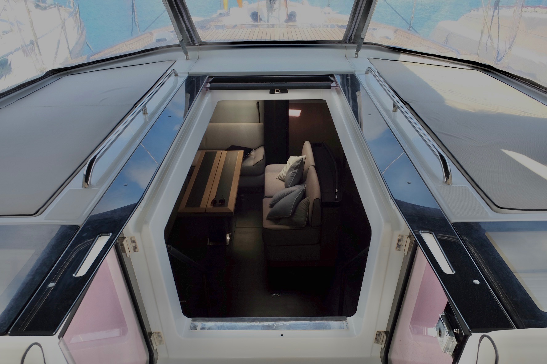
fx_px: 410
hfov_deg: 67.4
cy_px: 182
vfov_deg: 47.9
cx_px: 274
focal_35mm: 27
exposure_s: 1/125
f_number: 7.1
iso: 400
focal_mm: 18
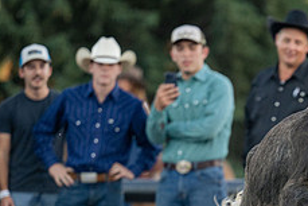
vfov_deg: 3.1
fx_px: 3809
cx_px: 335
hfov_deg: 4.6
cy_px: 289
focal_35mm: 445
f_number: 2.8
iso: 400
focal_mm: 140
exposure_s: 1/400
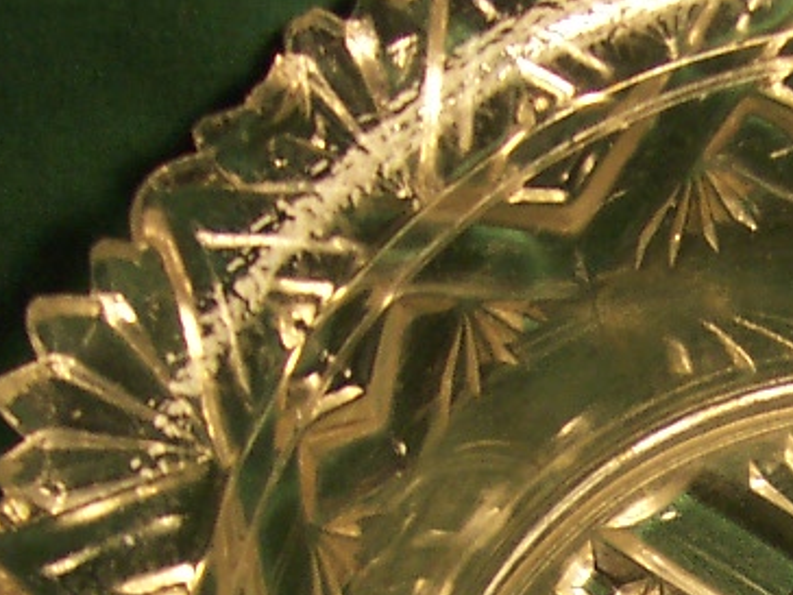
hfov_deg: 15.5
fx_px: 2795
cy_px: 800
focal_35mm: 122
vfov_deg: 11.8
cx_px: 963
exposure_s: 1/60
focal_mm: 5.6
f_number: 2.8
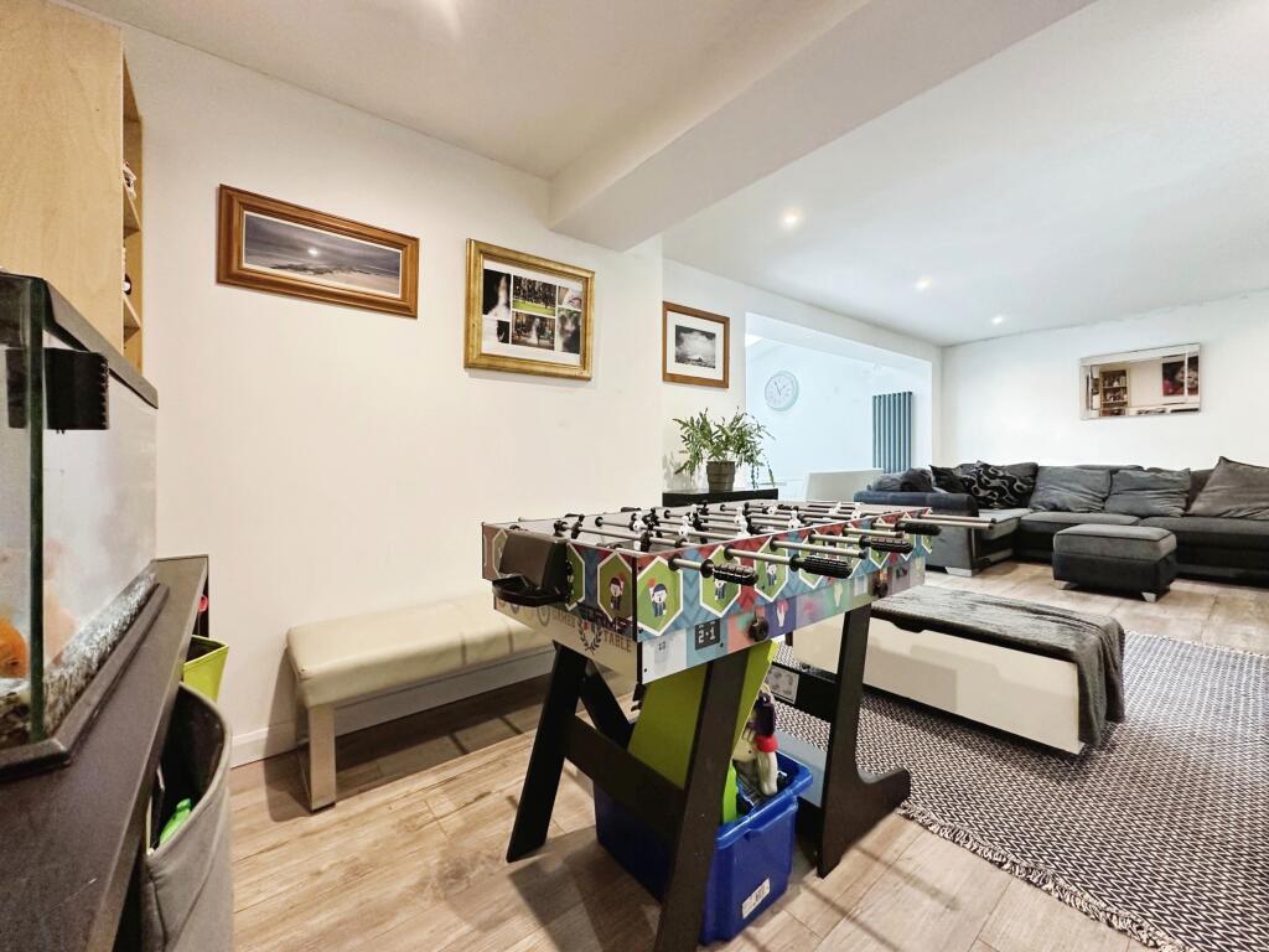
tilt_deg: -0.5
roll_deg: +1.1
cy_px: 476
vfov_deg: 85.7
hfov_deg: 102.1
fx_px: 513
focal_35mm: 14
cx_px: 634
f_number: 2.2
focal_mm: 2.22
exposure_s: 1/50
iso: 200
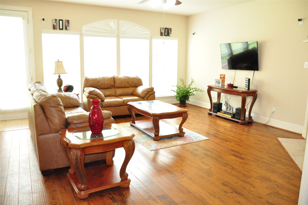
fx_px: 231
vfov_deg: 47.8
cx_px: 154
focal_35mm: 27
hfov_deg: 67.4
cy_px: 102
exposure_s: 1/200
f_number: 3.5
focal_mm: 18
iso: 3200
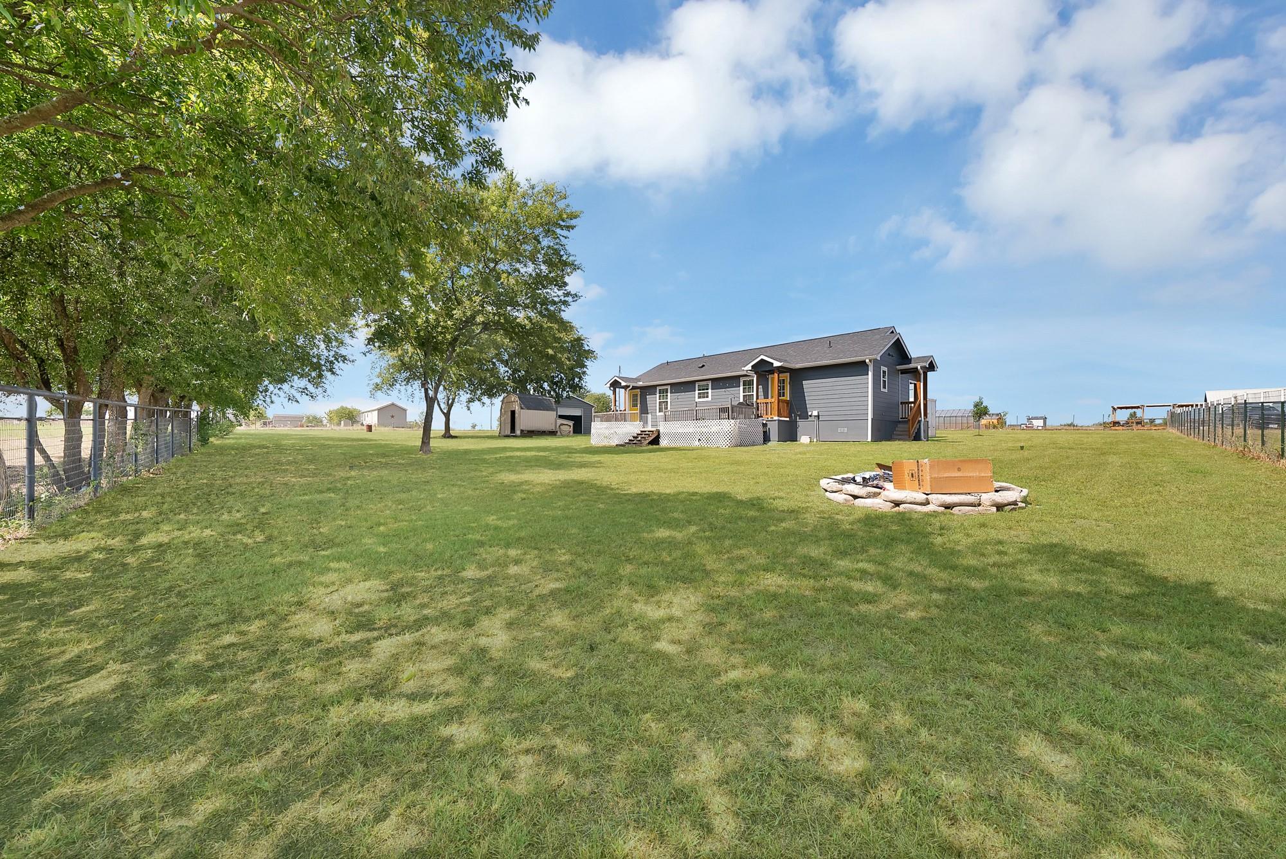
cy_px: 430
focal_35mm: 12
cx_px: 643
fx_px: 429
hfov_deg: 112.6
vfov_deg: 90.1
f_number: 9
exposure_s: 1/100
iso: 640
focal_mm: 12
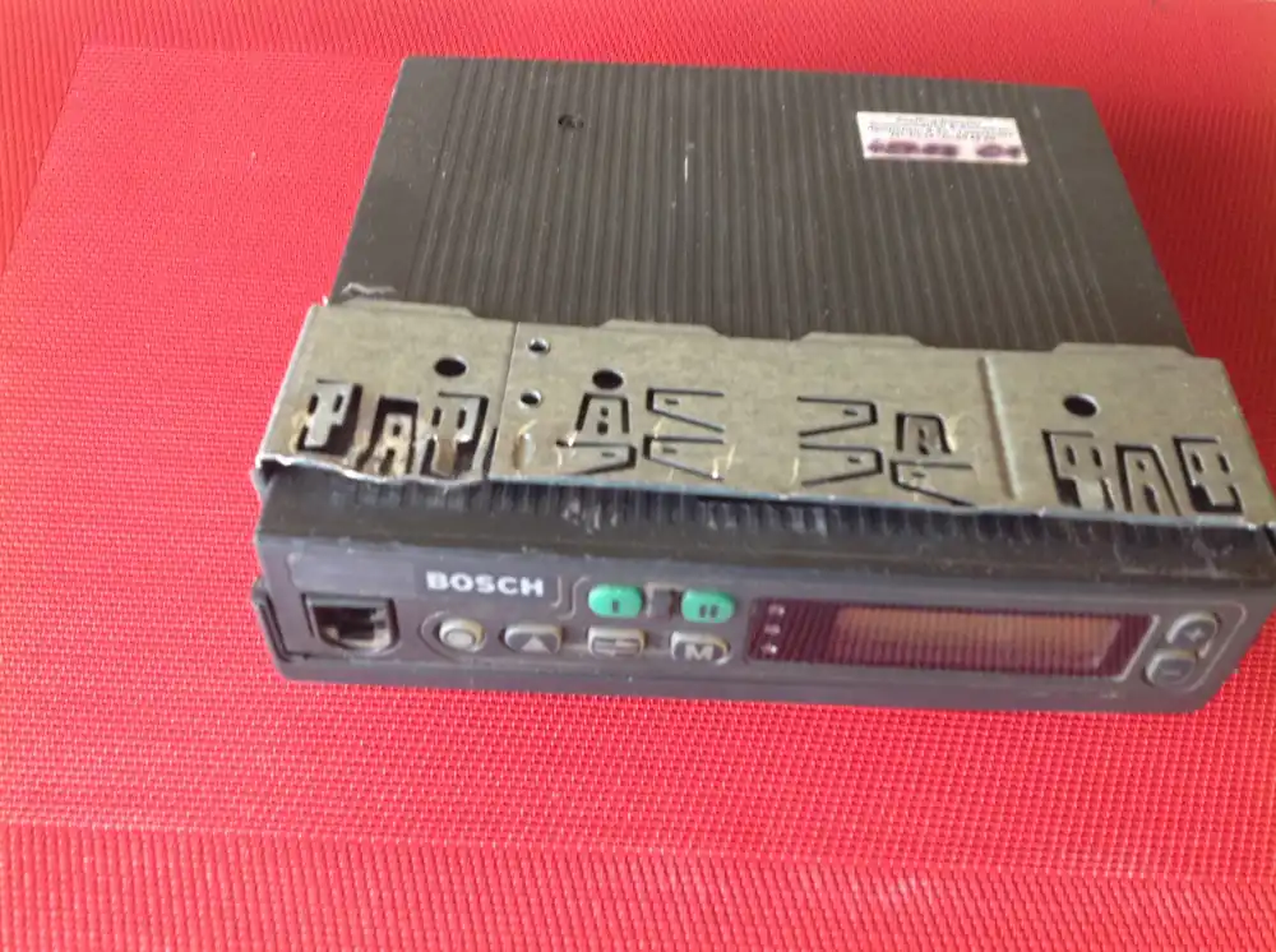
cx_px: 638
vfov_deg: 40.6
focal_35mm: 35
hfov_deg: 52.7
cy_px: 476
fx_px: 1288
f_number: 2.4
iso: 125
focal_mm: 4.28
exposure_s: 1/15
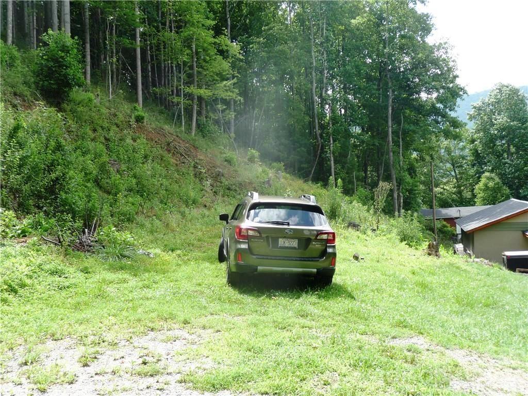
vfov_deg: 36.0
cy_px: 198
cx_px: 264
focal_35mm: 40
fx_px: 610
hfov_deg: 46.8
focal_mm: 6.7
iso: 100
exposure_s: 1/160
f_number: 3.9
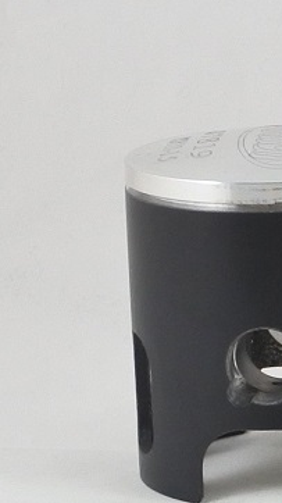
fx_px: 2452
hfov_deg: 6.1
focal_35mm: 184
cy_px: 190
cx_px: 864
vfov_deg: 11.7
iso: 450
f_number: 4
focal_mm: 12.8
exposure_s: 1/125
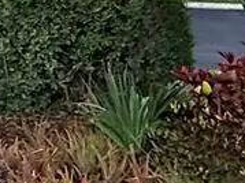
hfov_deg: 18.2
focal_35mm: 80
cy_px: -309
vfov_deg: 12.4
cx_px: -218
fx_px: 566
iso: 80
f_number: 2.2
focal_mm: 2.22
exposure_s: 1/2237
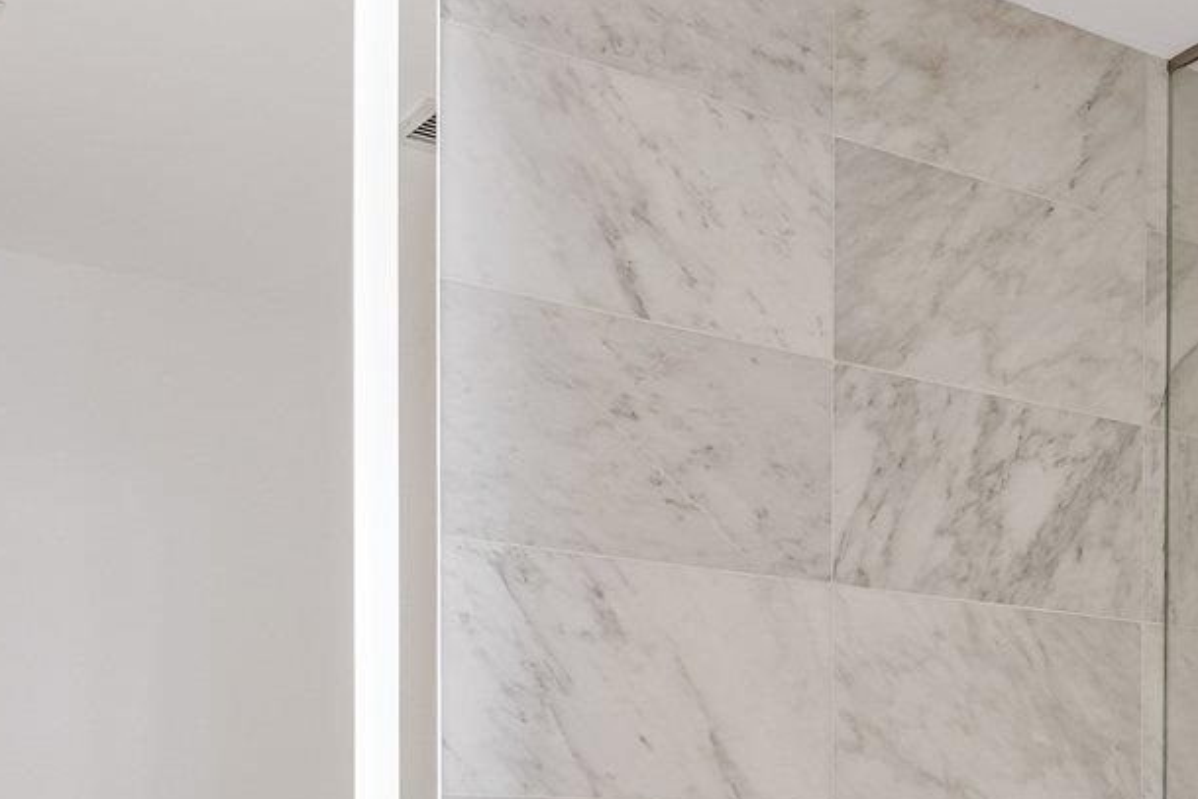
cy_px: 1208
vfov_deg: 23.0
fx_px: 1564
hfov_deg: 41.2
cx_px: 823
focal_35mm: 47
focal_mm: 14
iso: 400
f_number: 7.1
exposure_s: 1/30
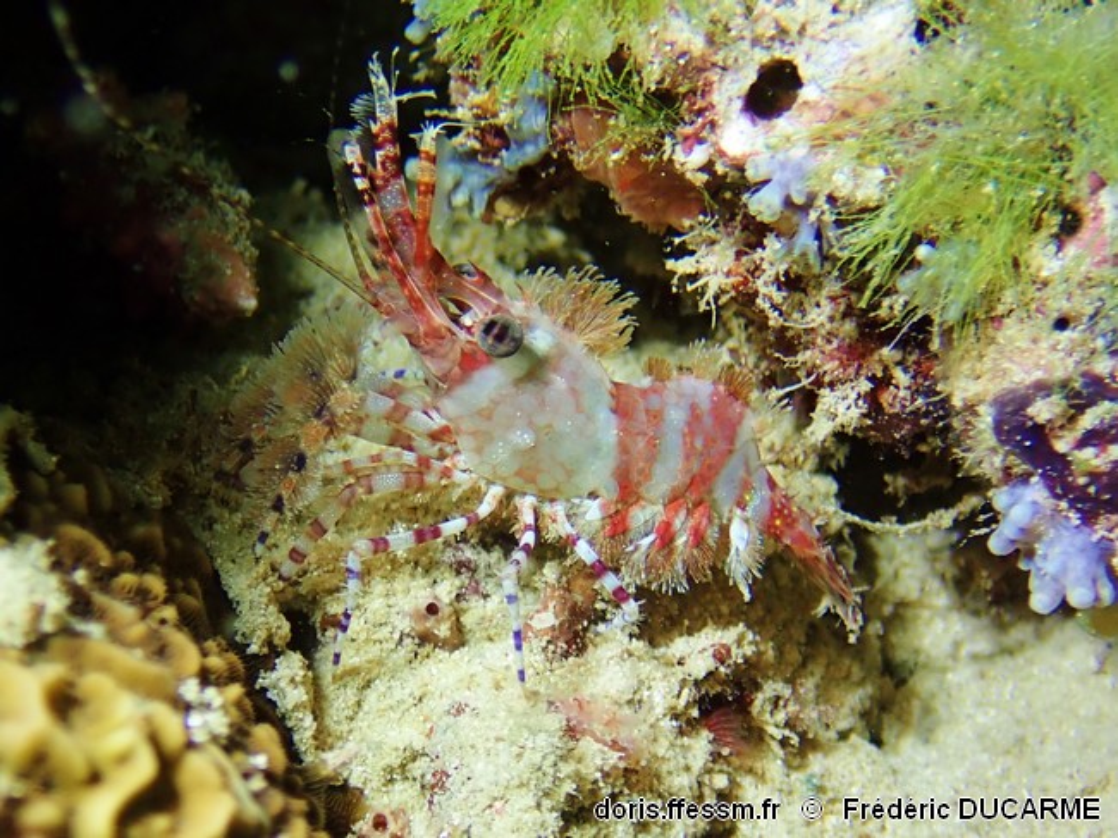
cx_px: 559
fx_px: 1291
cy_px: 419
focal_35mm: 40
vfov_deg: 35.9
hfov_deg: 46.8
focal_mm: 7.34
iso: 160
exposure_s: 1/160
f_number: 2.8
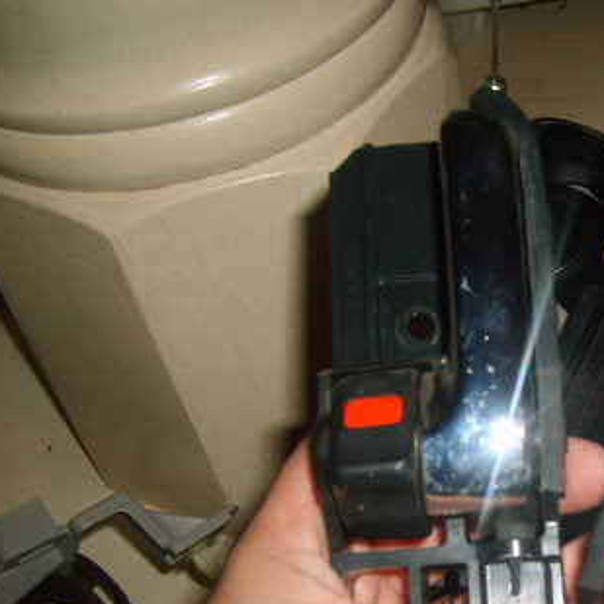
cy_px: 407
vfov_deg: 26.7
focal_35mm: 64
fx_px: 1263
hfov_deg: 25.5
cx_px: 614
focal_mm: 5.8
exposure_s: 1/45
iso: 100
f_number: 2.8
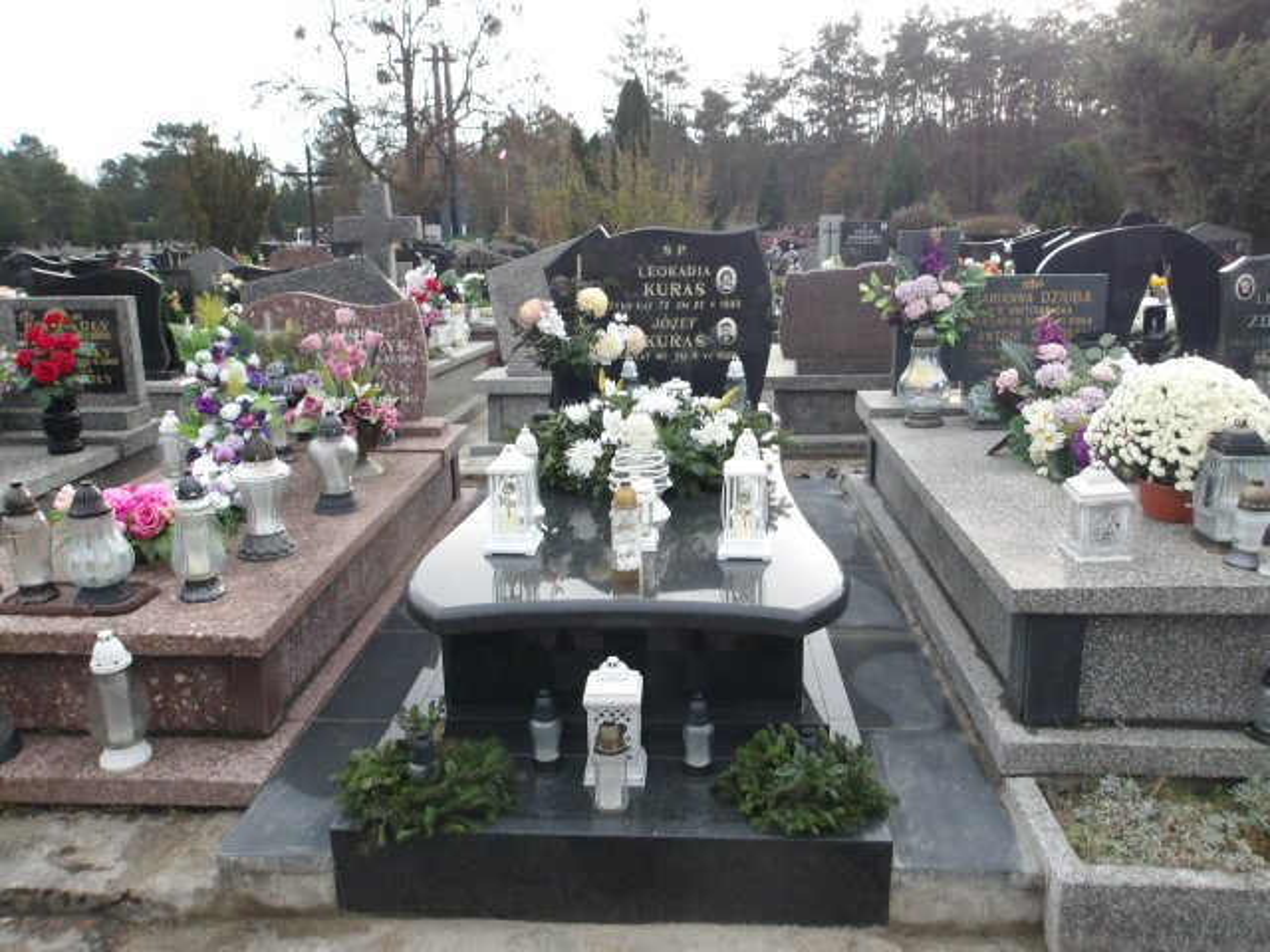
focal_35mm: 27
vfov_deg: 51.4
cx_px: 635
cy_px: 476
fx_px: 991
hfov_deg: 65.3
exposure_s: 1/60
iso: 362
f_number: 10.4
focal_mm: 4.9
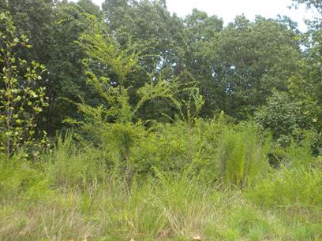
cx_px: 221
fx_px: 540
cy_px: 135
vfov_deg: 25.2
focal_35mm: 58
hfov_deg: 32.9
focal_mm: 6.6
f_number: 3.5
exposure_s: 1/189
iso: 64
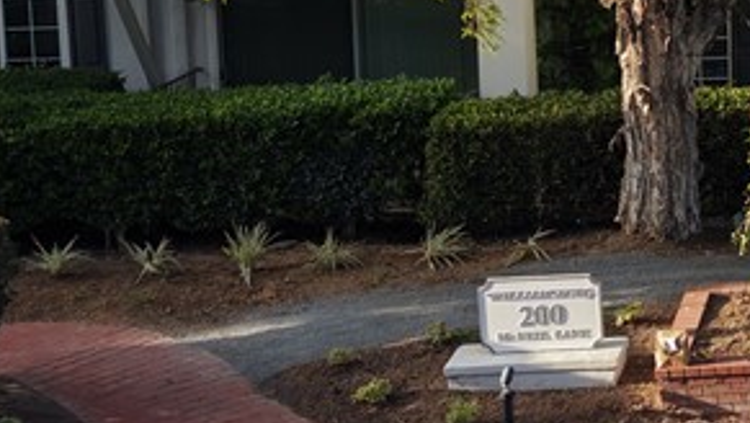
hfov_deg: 19.8
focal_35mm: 92
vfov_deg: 12.7
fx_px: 1830
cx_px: 1147
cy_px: -132
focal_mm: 8.67
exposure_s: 1/100
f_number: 1.8
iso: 100
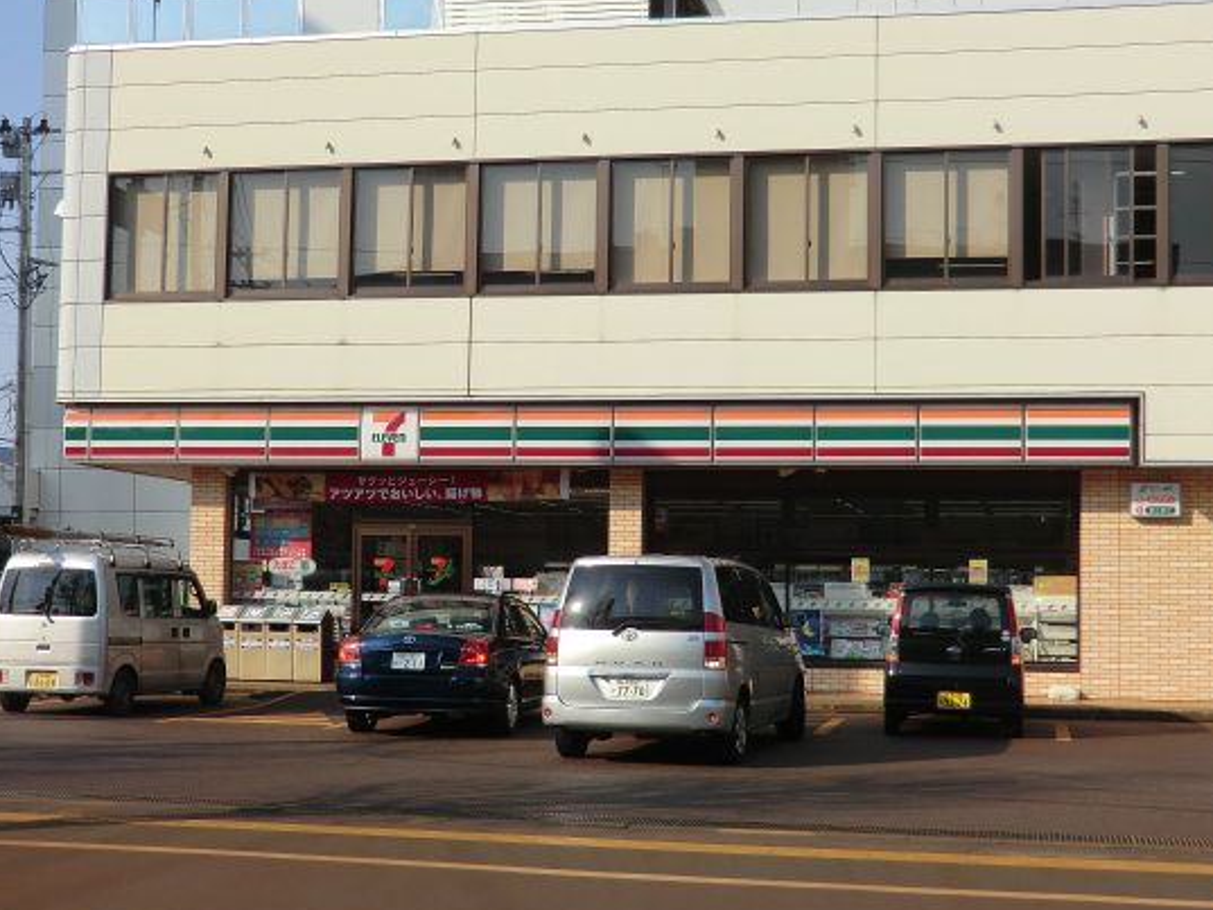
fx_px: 1963
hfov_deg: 34.3
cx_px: 596
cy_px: 438
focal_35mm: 56
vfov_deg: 26.1
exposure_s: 1/640
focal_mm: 8.4
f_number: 4
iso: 64
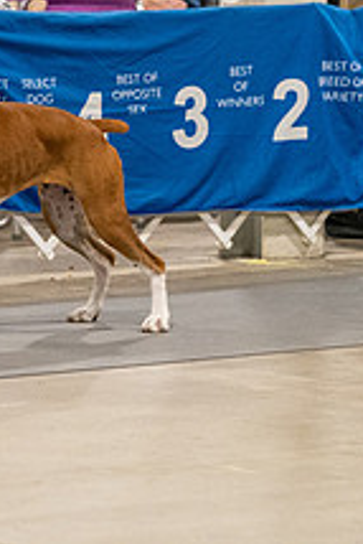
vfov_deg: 5.3
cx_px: -25
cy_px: 57
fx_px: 5813
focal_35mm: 385
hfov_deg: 3.6
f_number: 3.5
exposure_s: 1/250
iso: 6400
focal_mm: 142
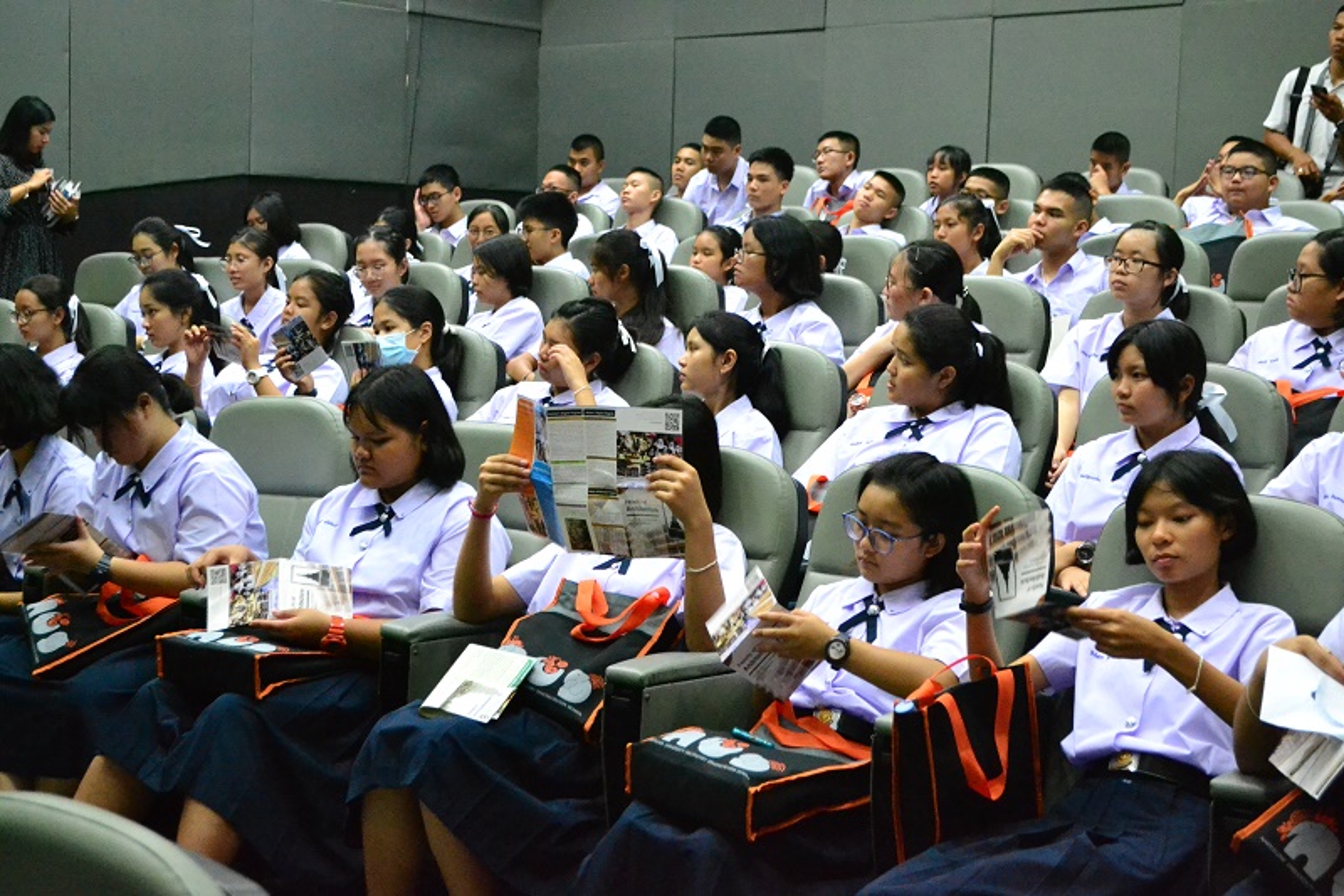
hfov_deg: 36.9
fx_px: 2015
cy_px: 448
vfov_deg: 25.0
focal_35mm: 54
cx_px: 672
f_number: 5
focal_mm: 36
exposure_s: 1/50
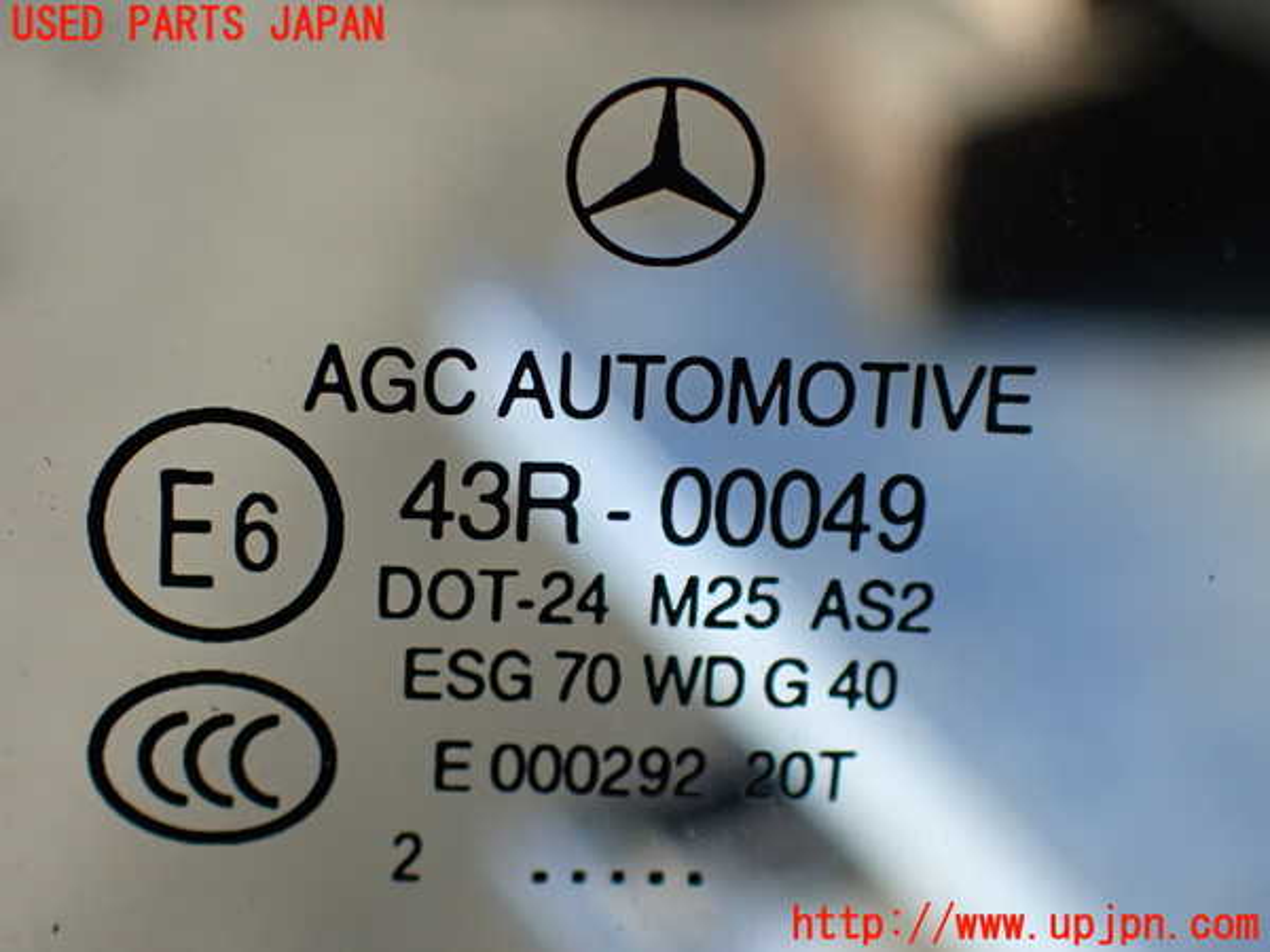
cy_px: 476
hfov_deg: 19.6
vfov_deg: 14.8
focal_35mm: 100
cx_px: 635
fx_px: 3669
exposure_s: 1/400
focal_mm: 18
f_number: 4.9
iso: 400
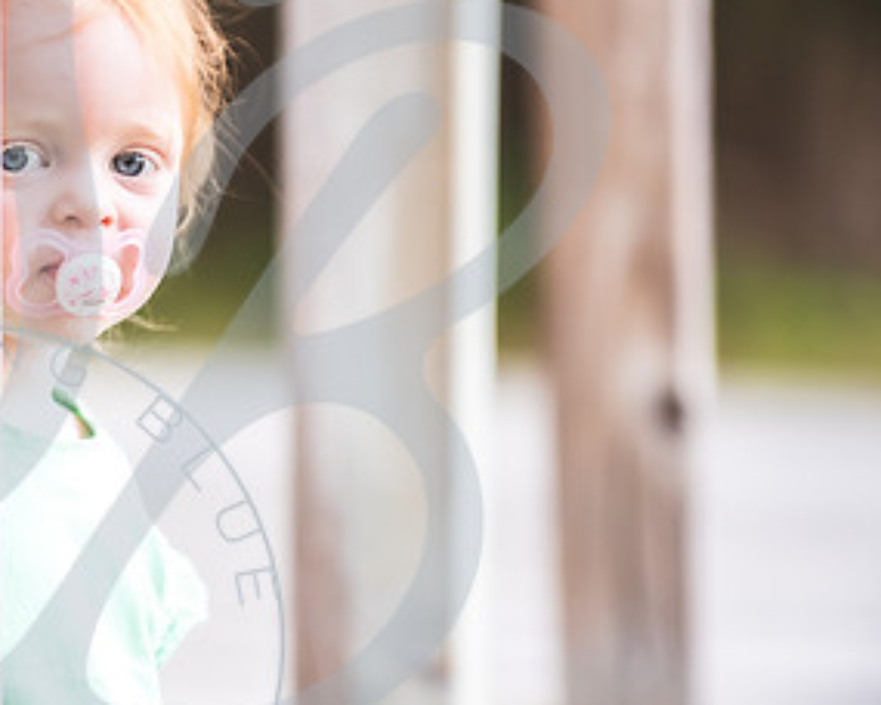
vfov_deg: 4.0
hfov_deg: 5.0
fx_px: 10091
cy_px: 382
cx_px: 121
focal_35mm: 387
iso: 400
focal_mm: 200
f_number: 2.8
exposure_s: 1/200
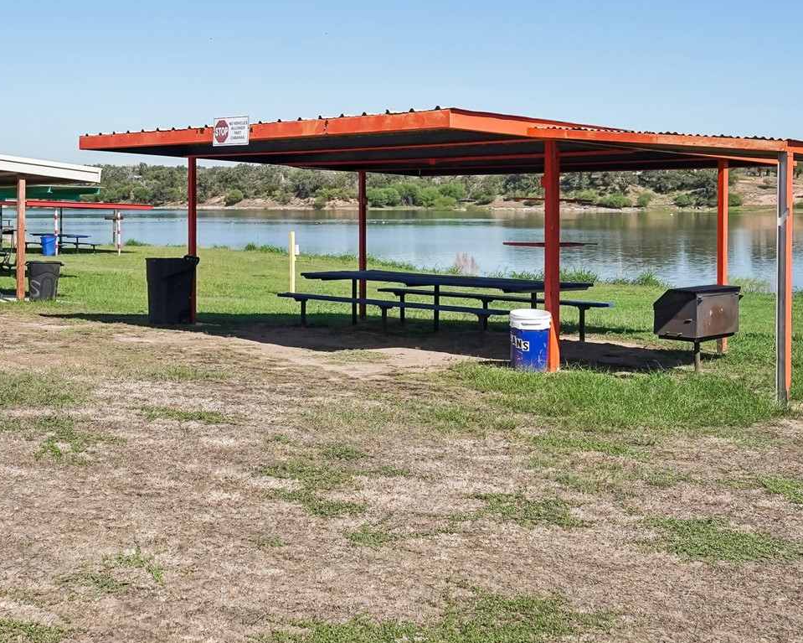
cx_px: 327
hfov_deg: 36.5
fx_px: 1212
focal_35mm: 51
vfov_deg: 29.4
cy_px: 201
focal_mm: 24
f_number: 8
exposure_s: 1/1600
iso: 400
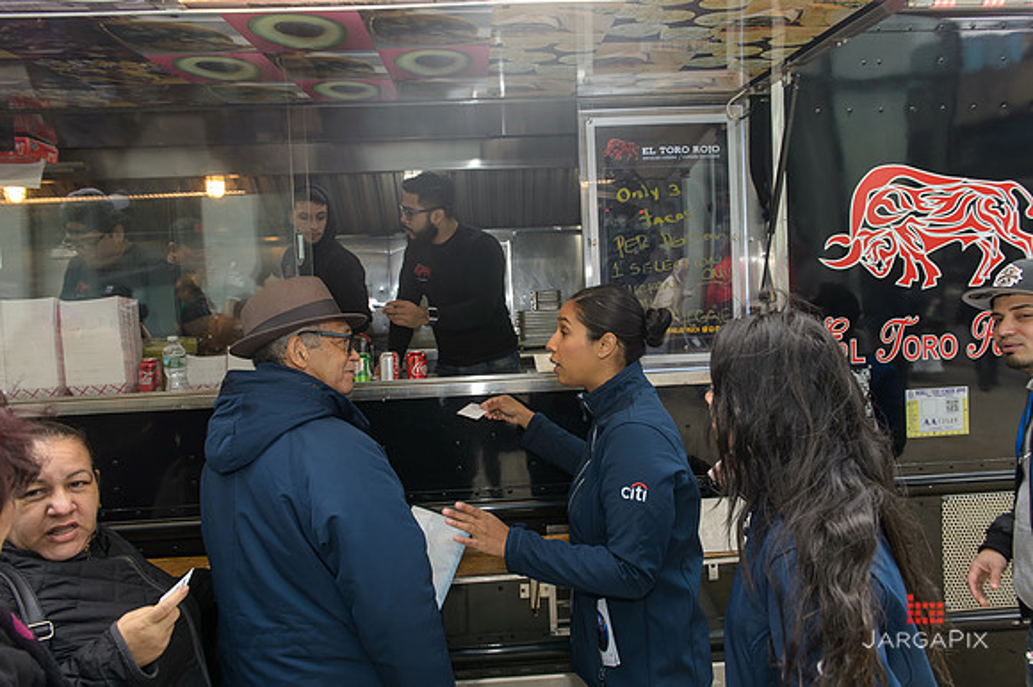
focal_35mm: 24
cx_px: 516
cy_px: 344
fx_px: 688
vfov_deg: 53.1
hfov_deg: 73.8
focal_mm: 24
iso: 800
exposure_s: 1/200
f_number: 4
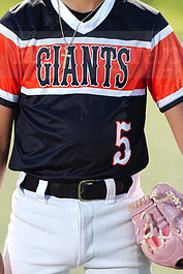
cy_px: 45
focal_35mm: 437
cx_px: 87
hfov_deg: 3.2
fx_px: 3328
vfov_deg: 4.7
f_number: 4.5
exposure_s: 1/250
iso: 64
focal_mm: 200
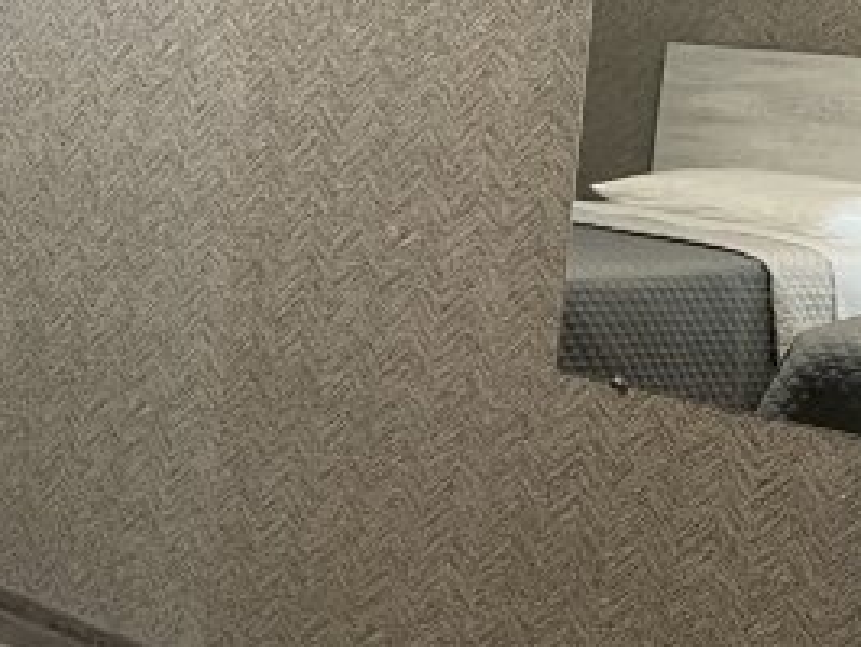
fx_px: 2490
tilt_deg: -6.8
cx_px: -657
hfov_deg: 16.6
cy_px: 197
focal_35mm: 100
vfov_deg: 14.8
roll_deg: -1.4
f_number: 1.8
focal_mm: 4.25
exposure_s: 1/50
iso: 200
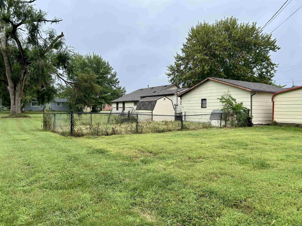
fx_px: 227
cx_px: 151
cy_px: 113
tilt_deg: -0.3
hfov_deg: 67.3
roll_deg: -0.6
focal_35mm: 26
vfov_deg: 53.1
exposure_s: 1/1224
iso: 50
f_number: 1.5
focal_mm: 5.7
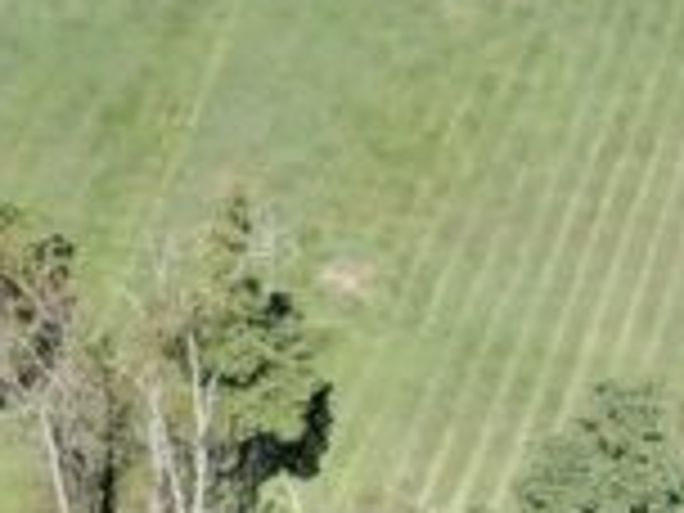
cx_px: 18
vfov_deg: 11.8
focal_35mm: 126
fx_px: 2490
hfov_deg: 15.4
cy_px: 180
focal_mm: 4.39
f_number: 2.8
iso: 110
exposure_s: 1/640
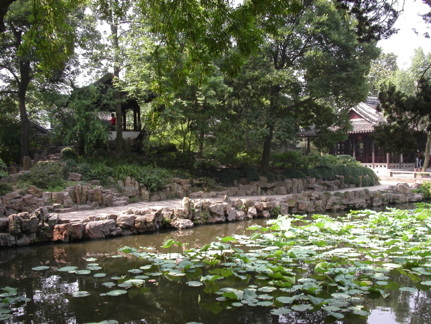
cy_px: 162
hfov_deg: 49.0
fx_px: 473
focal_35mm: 38
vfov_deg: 37.7
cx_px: 216
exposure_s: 1/90
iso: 100
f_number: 5.6
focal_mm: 7.8
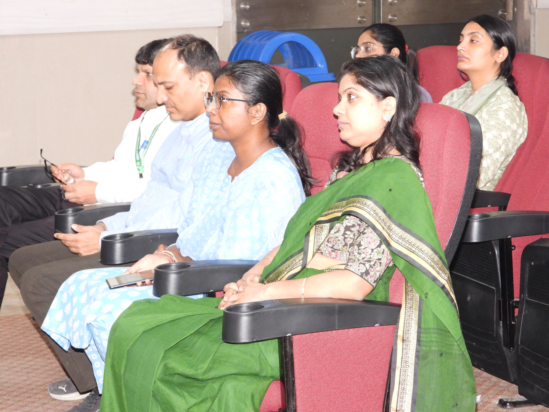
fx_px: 1538
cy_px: 206
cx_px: 274
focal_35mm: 97
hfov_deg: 20.2
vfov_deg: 15.2
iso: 720
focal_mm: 17.5
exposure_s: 1/60
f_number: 3.5
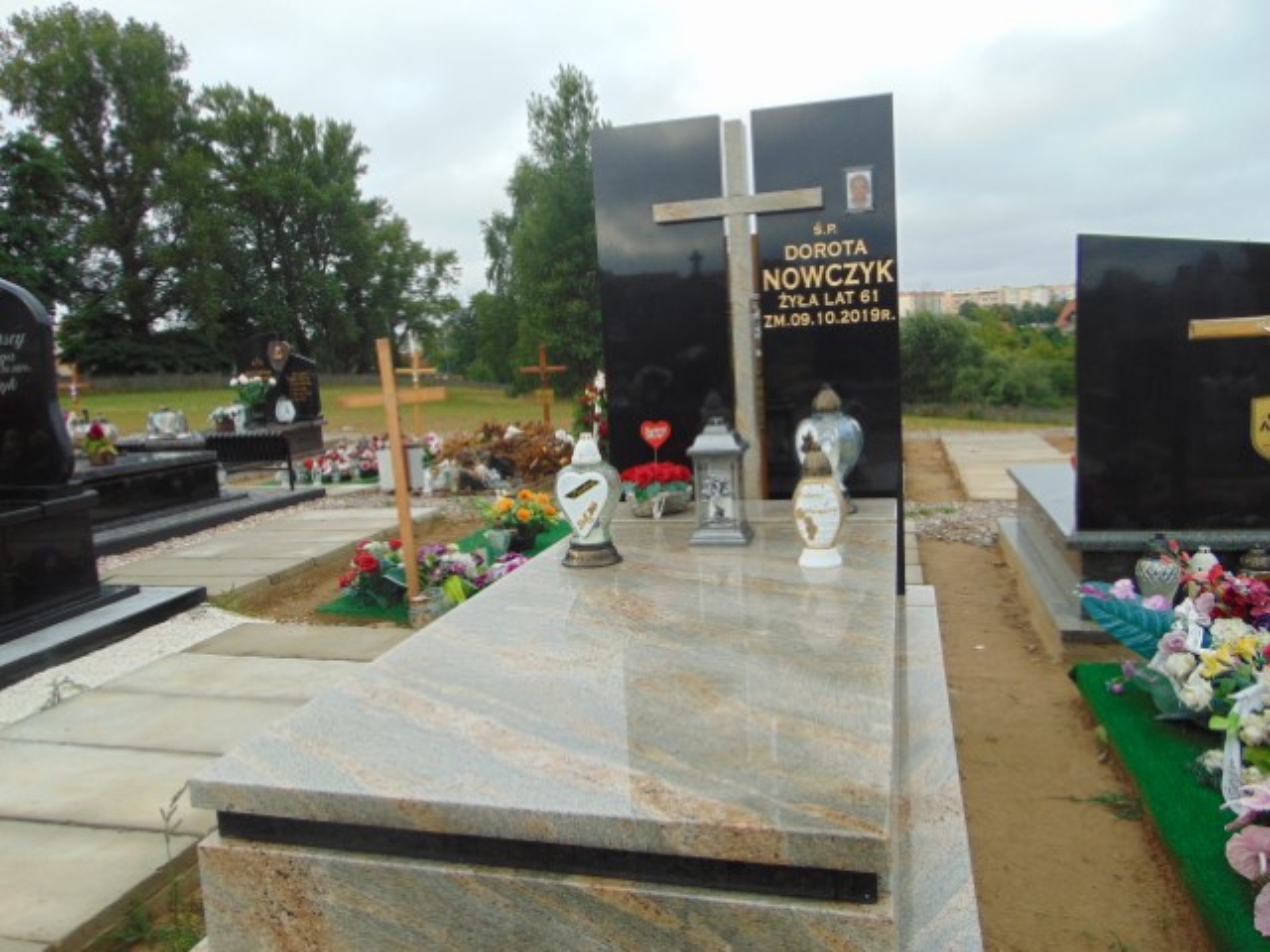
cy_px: 476
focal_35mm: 25
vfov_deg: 54.9
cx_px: 635
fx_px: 917
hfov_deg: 69.4
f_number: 3
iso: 80
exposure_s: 1/500
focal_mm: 4.5
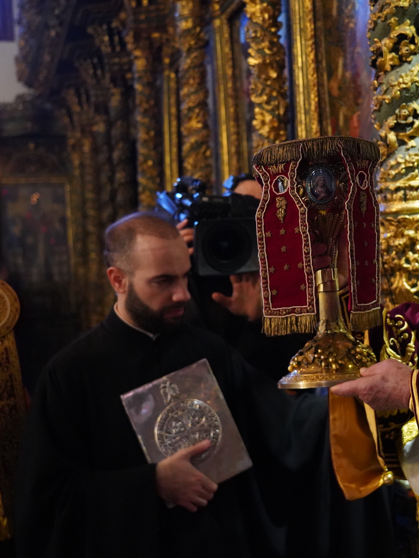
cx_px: 342
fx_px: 871
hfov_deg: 26.5
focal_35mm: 54
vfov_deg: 35.5
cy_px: 278
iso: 10000
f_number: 4
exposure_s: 1/160
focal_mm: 37
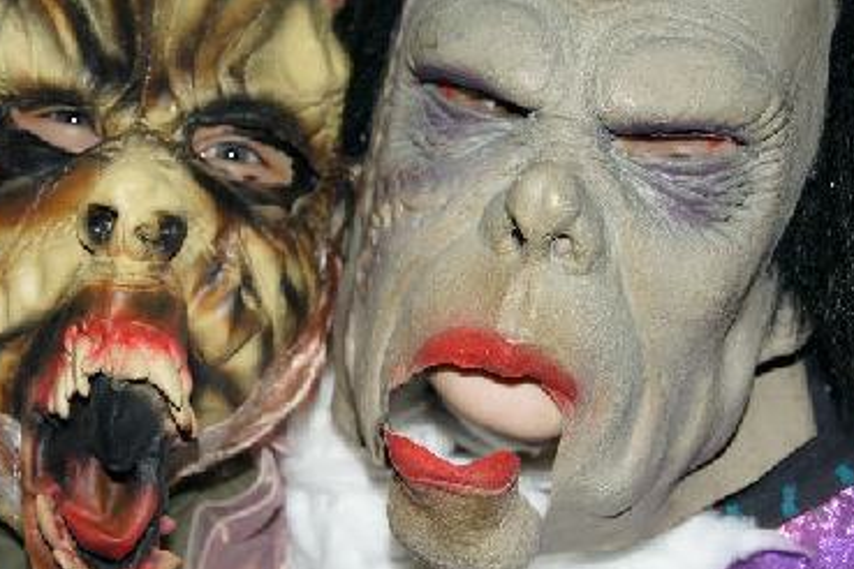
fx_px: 1447
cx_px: 322
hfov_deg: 32.7
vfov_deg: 22.3
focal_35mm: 61
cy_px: 269
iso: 500
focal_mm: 30
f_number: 4.5
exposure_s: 1/60
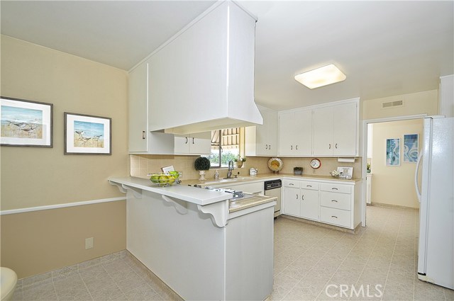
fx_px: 189
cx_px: 227
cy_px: 150
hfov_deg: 100.5
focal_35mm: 15
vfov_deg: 77.2
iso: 200
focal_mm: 10
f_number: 9
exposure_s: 1/50
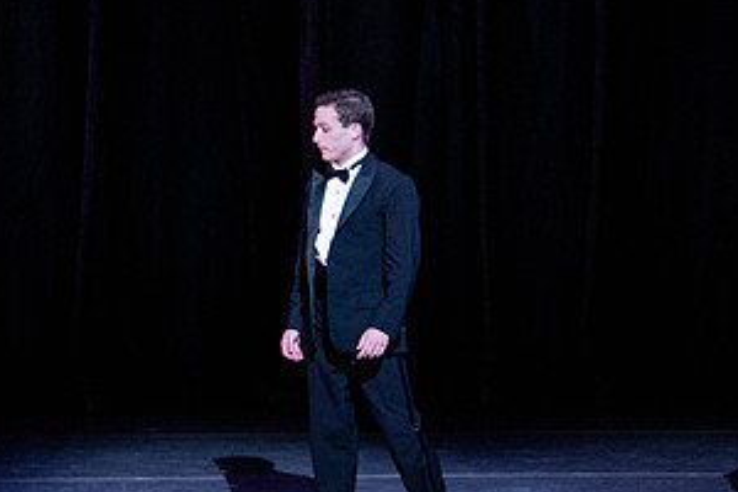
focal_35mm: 586
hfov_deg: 3.5
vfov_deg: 2.3
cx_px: 268
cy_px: 80
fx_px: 12012
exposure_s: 1/320
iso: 2500
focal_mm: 200
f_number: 3.5
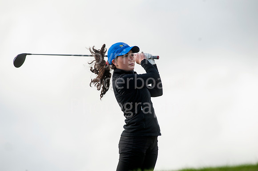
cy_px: 86
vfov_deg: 4.6
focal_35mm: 300
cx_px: 129
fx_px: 2149
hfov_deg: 6.9
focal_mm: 300
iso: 500
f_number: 8
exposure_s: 1/1600
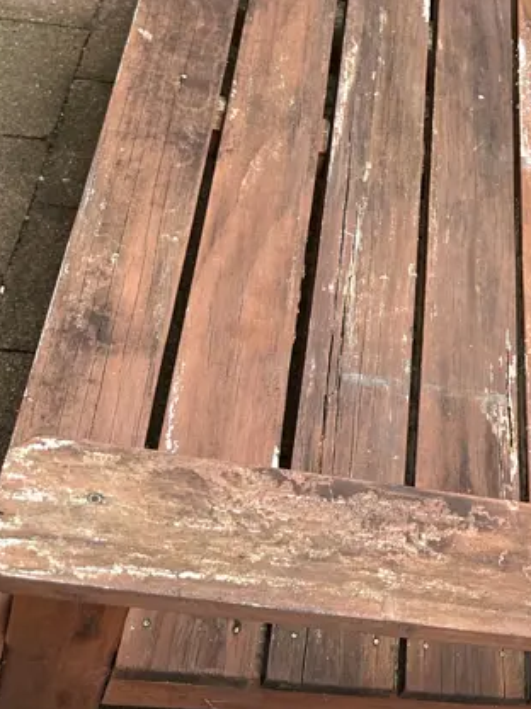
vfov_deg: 32.1
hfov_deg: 22.9
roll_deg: -18.3
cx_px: 621
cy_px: 168
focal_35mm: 59
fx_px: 1209
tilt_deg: -44.2
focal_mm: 6.86
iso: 160
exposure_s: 1/100
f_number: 1.78
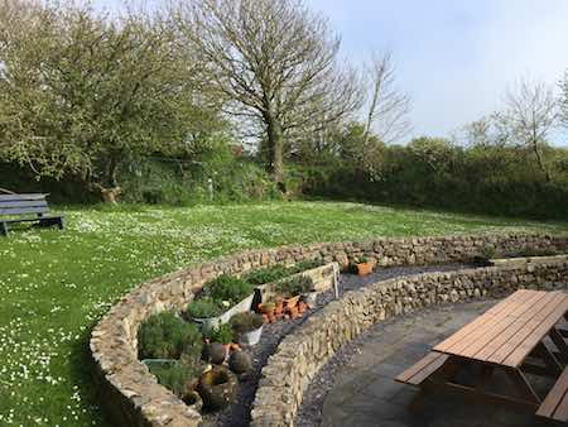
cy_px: 214
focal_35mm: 29
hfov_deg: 61.6
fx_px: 476
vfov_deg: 48.3
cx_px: 284
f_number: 2.2
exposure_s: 1/884
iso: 25
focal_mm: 4.15
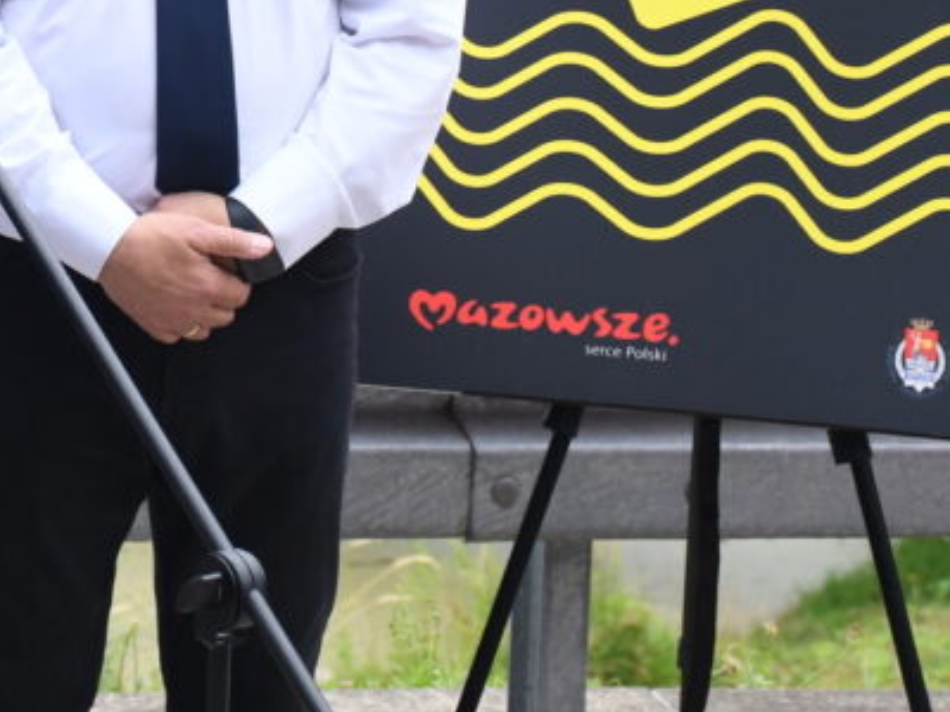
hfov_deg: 11.0
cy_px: -104
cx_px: -178
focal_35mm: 177
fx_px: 4858
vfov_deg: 8.3
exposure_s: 1/640
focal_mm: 42
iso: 500
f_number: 4.5
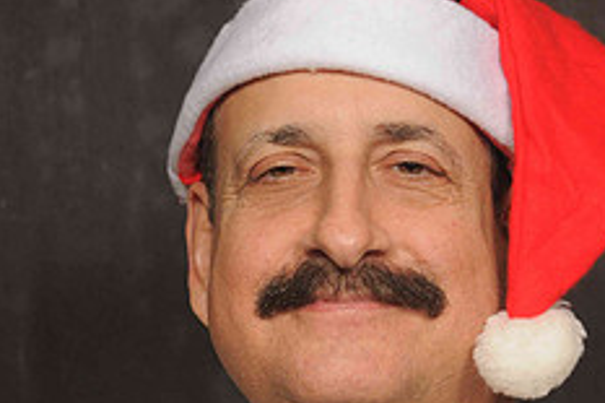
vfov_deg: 6.3
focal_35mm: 217
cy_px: 335
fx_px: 3644
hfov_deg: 9.5
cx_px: 341
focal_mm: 75
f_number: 6.3
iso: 200
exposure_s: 1/60
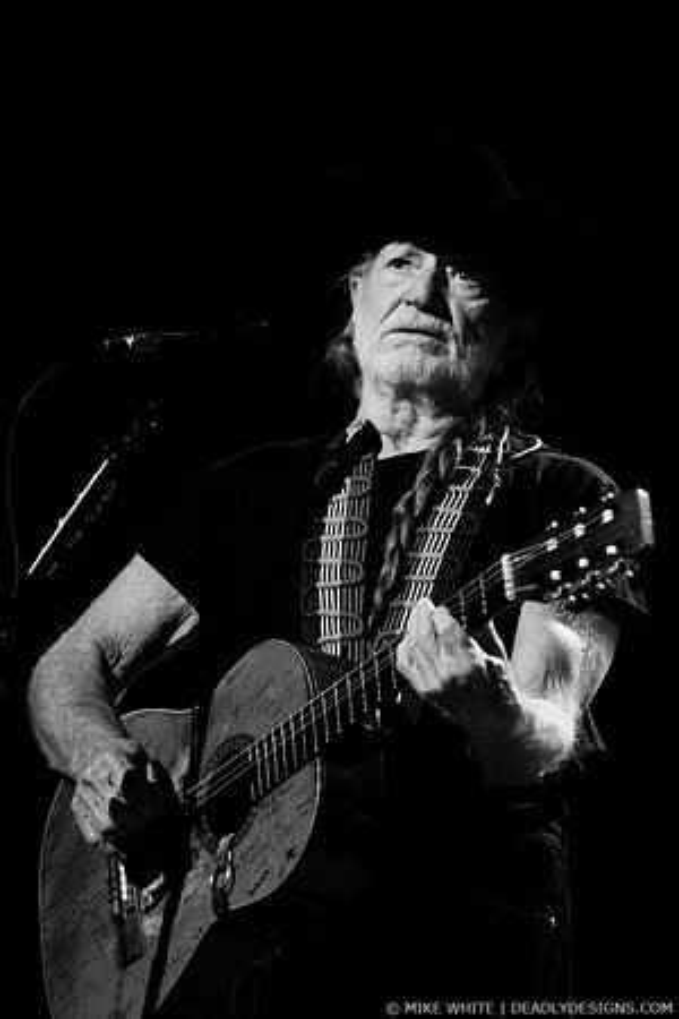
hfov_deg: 4.6
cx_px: 340
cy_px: 510
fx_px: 8487
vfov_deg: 6.9
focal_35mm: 300
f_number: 3.2
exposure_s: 1/320
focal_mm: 200
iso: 800
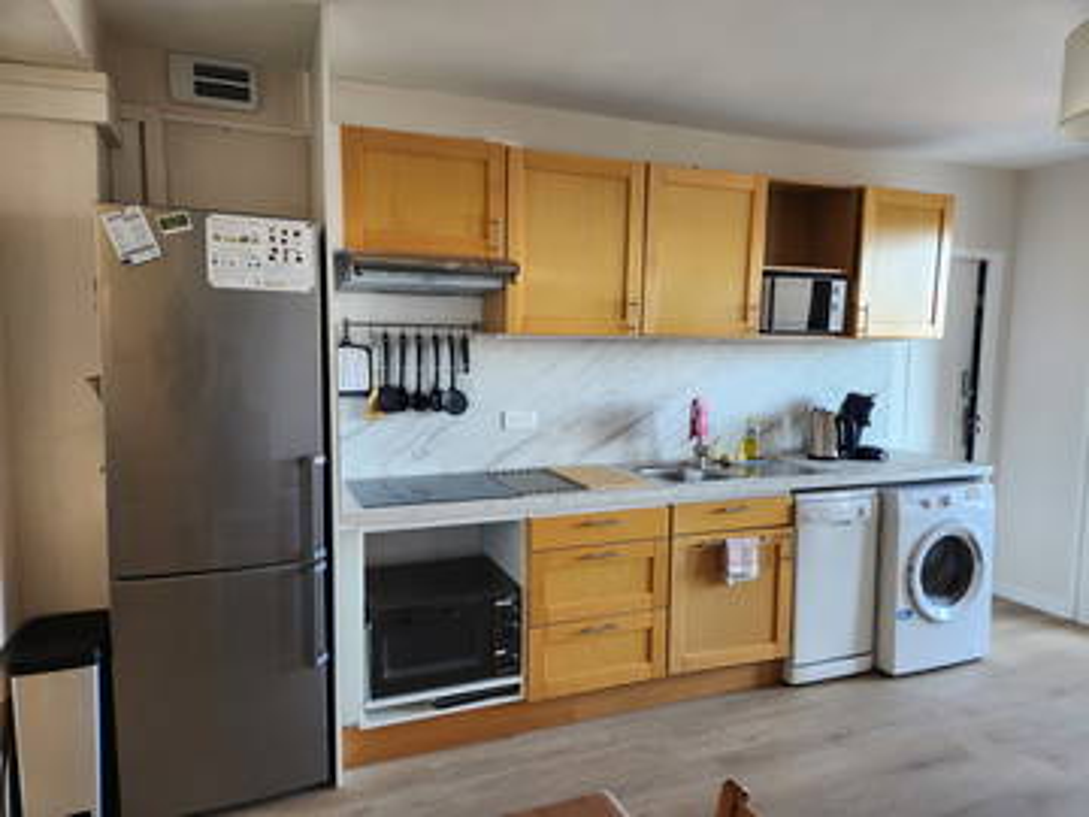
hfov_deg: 73.9
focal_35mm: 23
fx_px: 724
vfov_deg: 58.9
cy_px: 408
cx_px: 544
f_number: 1.8
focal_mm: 5.4
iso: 250
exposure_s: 1/120
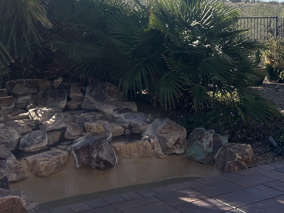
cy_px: 15
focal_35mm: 69
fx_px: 566
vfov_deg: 20.8
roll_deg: -0.9
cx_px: 308
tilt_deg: -0.5
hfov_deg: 26.1
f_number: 1.5
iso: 50
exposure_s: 1/4444
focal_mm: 5.7
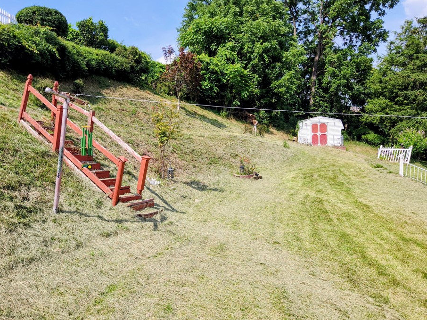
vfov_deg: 53.0
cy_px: 153
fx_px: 321
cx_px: 201
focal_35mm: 26
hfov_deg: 67.3
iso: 20
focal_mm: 5.4
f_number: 1.8
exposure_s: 1/1465
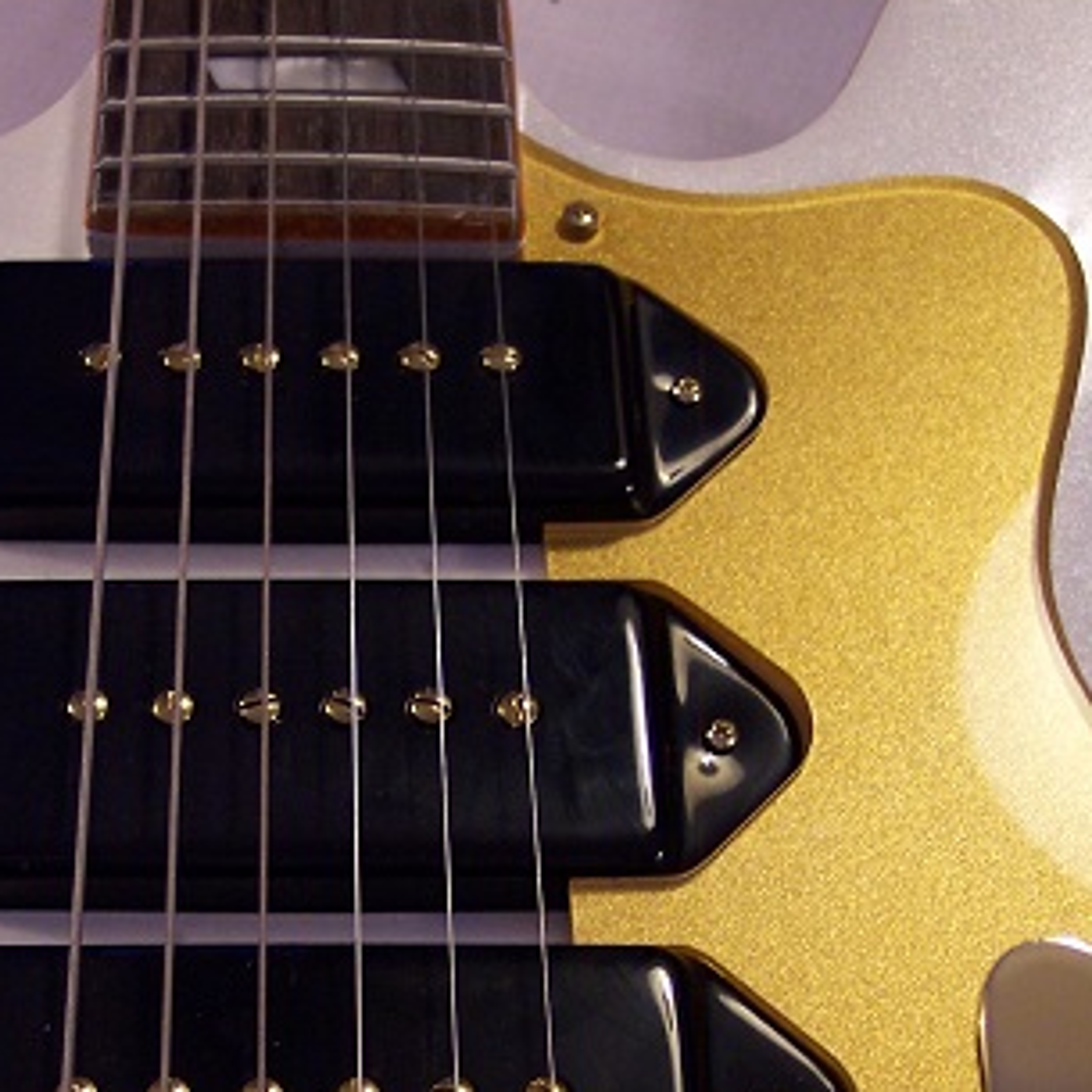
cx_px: 378
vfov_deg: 24.0
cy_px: 854
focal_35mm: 71
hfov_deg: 24.2
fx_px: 2534
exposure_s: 1/30
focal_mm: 8
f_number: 2.8
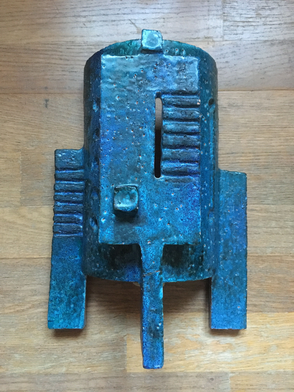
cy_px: 196
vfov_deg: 61.7
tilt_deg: -86.7
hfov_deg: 48.2
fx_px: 328
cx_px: 147
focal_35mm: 29
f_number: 2.2
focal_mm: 4.15
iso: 320
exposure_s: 1/17
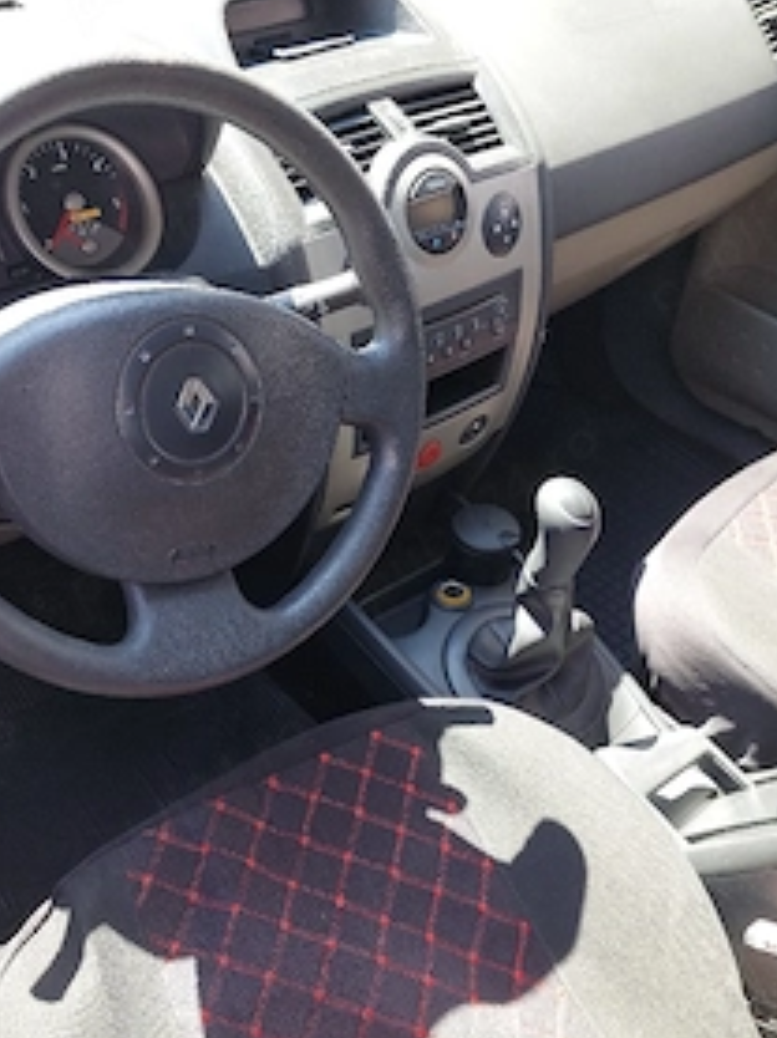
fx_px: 1079
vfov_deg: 51.3
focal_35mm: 36
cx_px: 261
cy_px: 560
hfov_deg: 39.2
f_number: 1.8
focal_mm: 5.23
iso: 50
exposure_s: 1/100
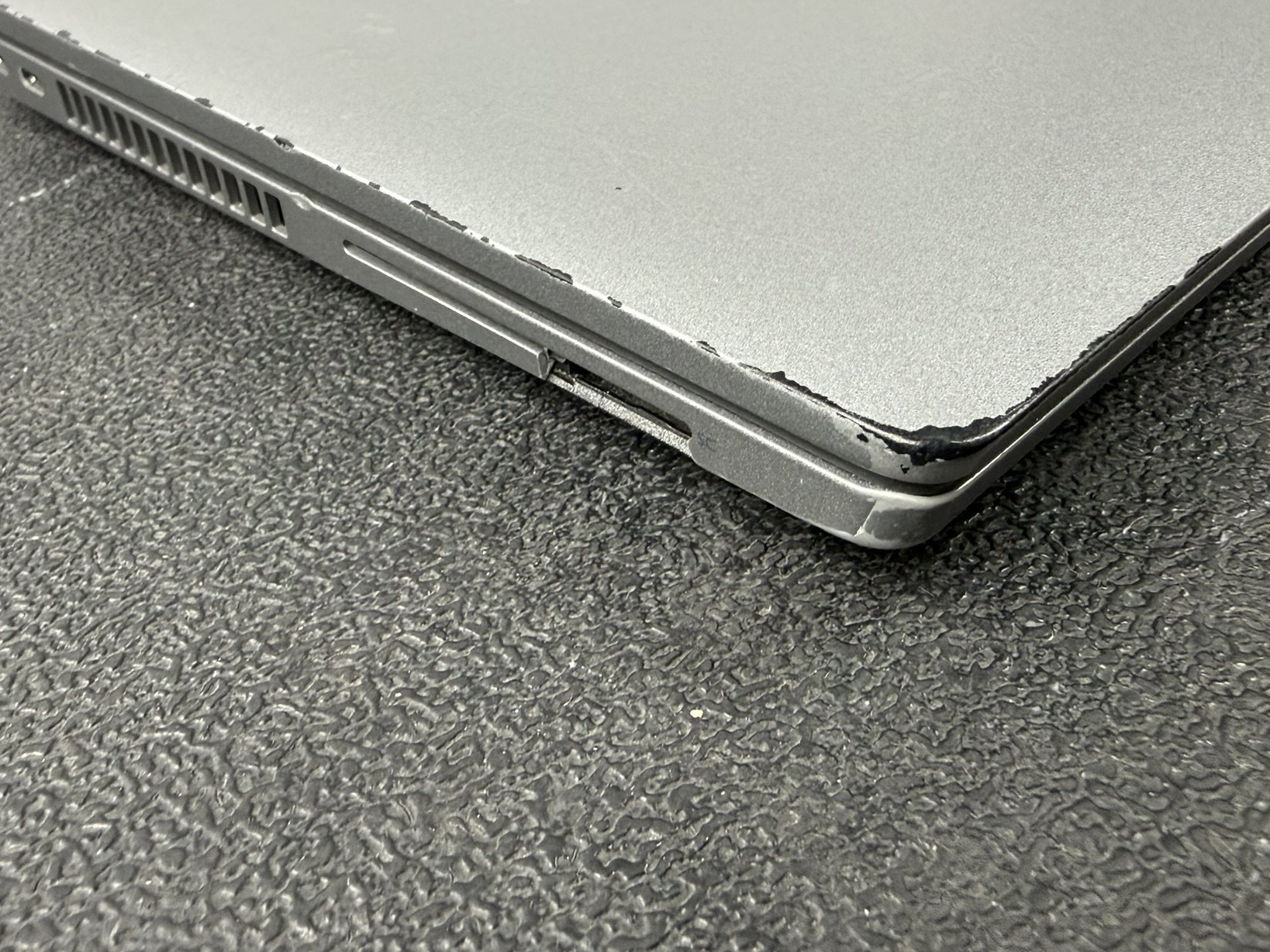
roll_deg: +5.8
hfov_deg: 59.9
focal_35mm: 30
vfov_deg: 46.6
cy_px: 392
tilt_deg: -34.4
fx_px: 1101
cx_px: 576
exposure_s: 1/60
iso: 160
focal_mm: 2.22
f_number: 2.2
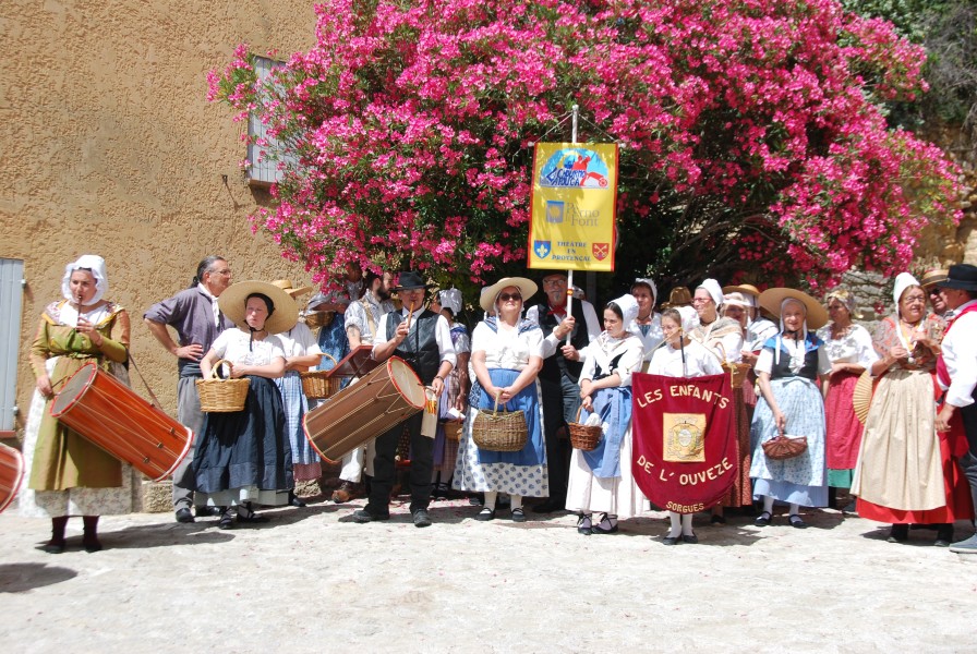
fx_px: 1304
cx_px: 488
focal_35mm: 48
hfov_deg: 41.1
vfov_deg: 28.2
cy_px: 327
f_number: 8
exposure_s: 1/200
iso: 100
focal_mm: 32
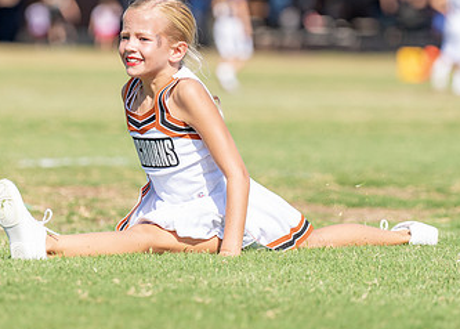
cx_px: 204
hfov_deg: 5.6
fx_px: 4678
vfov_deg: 4.0
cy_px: 127
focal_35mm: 358
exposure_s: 1/1600
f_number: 2.8
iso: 125
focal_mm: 154
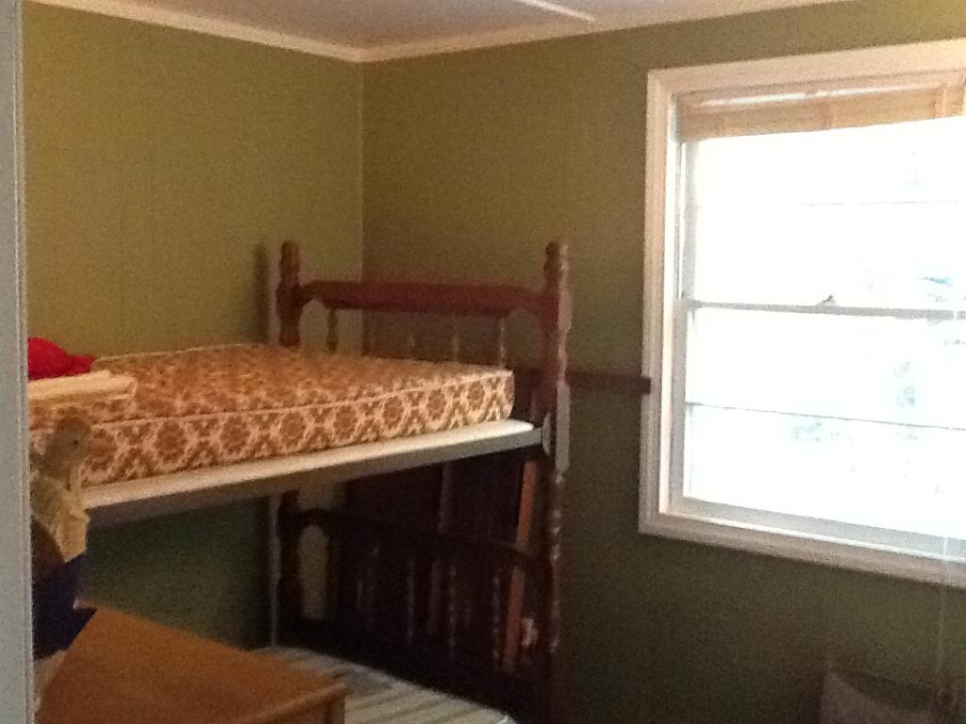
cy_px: 362
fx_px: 1228
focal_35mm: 44
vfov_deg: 32.9
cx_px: 483
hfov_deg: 42.9
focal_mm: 2.03
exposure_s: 1/15
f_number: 2.4
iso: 500
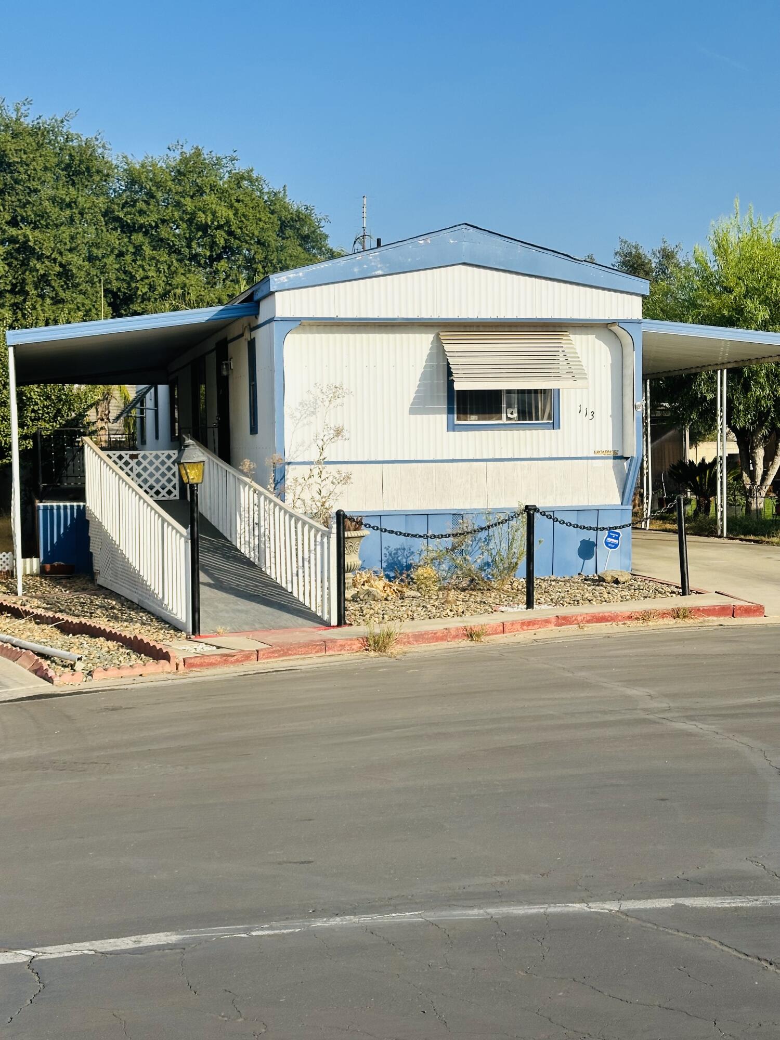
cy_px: 520
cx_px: 390
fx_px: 1442
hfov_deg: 30.3
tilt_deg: -2.3
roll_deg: +0.0
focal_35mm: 48
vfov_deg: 39.7
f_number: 1.78
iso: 64
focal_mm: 6.86
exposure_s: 1/5263
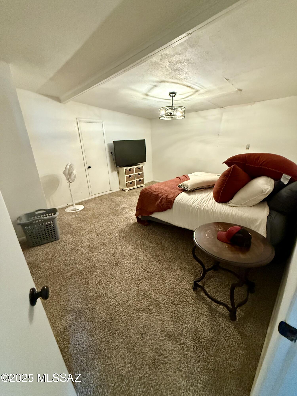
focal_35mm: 14
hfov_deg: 85.7
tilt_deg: -18.4
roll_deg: +2.6
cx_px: 148
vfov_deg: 102.1
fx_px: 160
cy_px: 198
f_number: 2.2
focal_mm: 2.22
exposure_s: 1/60
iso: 640
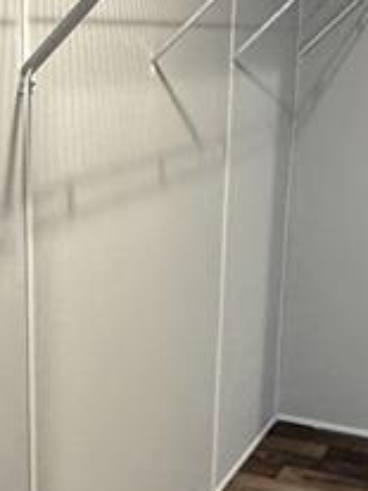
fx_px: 922
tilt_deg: -13.9
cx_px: -5
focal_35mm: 65
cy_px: 299
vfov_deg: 29.7
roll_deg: +0.5
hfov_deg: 21.7
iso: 250
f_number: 2.2
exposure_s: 1/60
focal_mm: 2.22
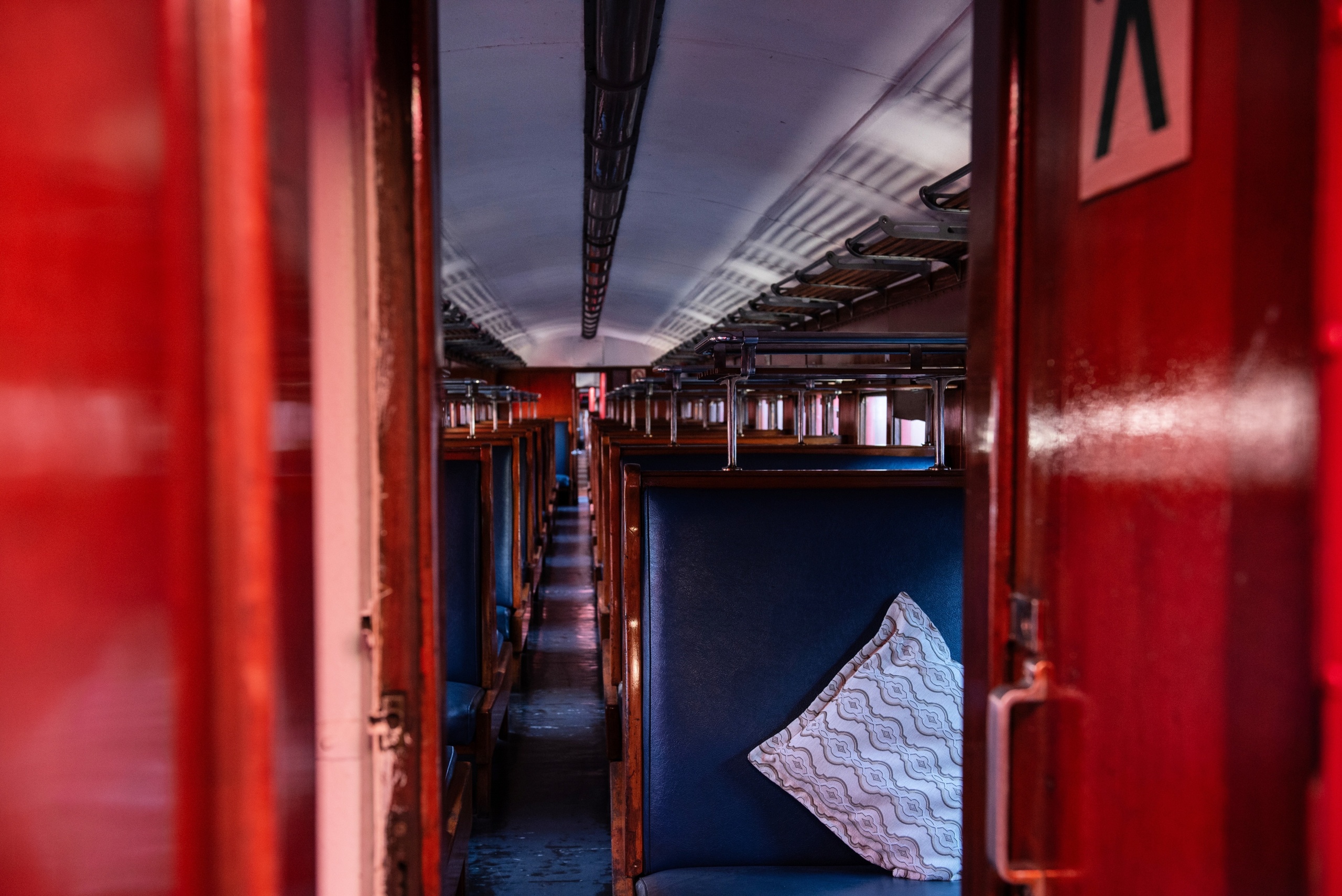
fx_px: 1342
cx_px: 671
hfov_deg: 53.1
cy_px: 448
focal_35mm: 36
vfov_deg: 36.9
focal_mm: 36
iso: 1250
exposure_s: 1/60
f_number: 3.5
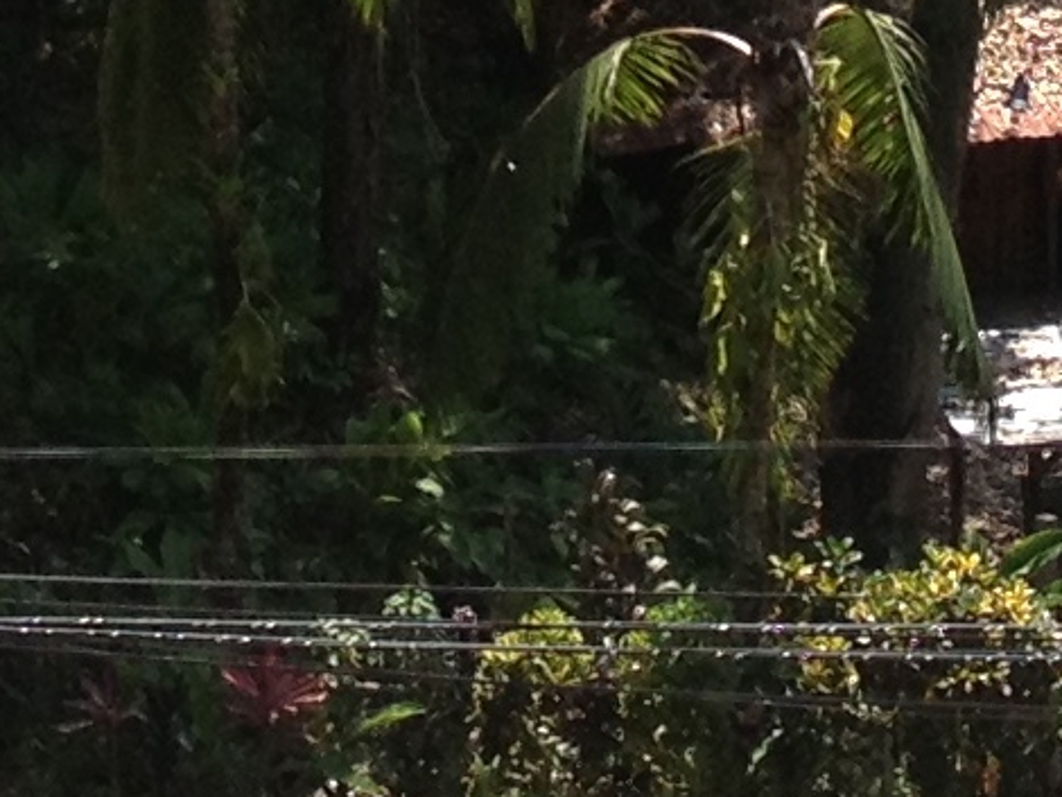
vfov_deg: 5.9
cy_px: -1052
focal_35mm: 243
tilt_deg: -9.5
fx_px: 7459
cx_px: 133
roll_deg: +0.7
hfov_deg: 8.1
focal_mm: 4.28
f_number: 2.4
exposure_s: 1/635
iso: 50
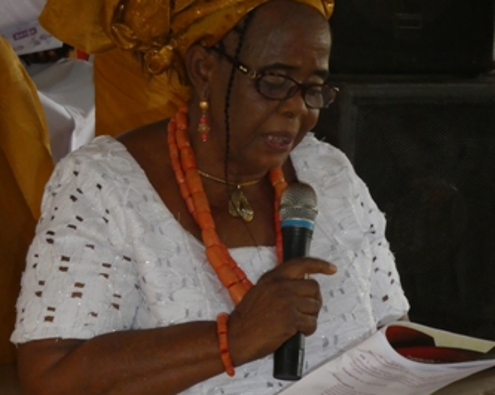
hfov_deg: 12.8
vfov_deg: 10.2
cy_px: 203
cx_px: 247
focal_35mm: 151
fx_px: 2211
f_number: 5.1
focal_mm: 20.6
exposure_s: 1/60
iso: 800
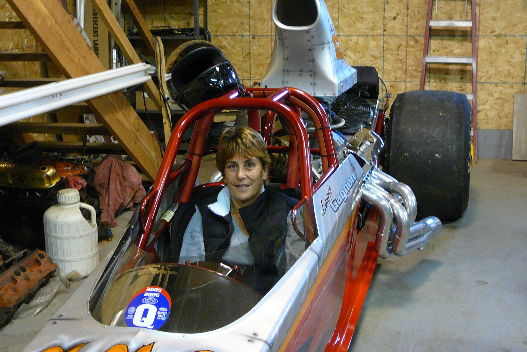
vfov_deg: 27.5
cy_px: 160
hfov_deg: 40.3
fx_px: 717
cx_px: 263
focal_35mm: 49
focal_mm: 7
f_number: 3.3
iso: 200
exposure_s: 1/10
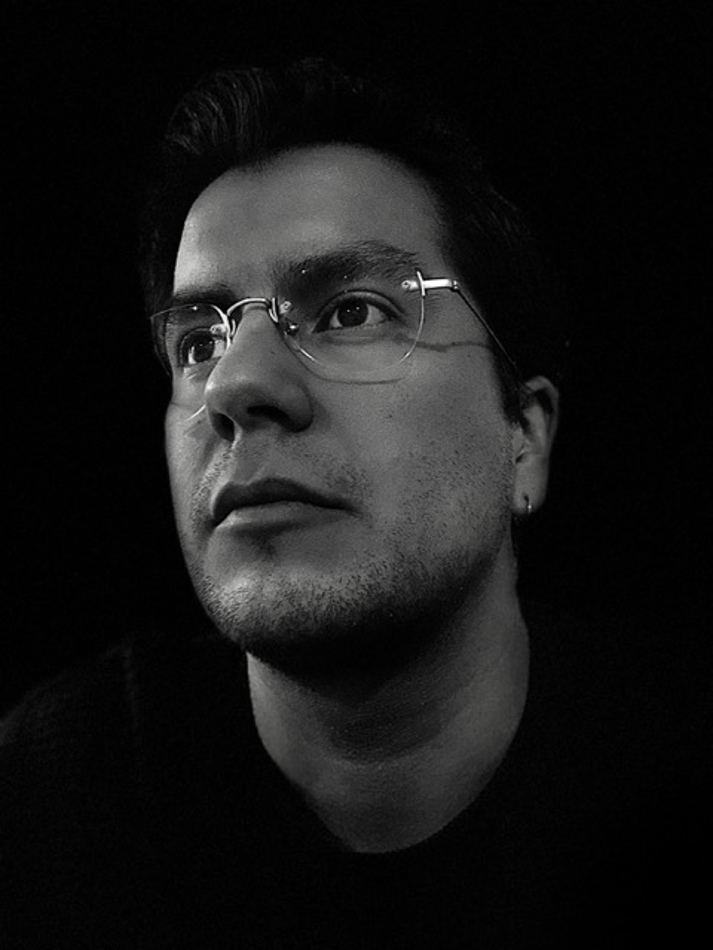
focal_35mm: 30
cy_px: 475
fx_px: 824
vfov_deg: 60.0
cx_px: 356
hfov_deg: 46.8
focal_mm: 2.71
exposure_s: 1/42
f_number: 2.2
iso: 400
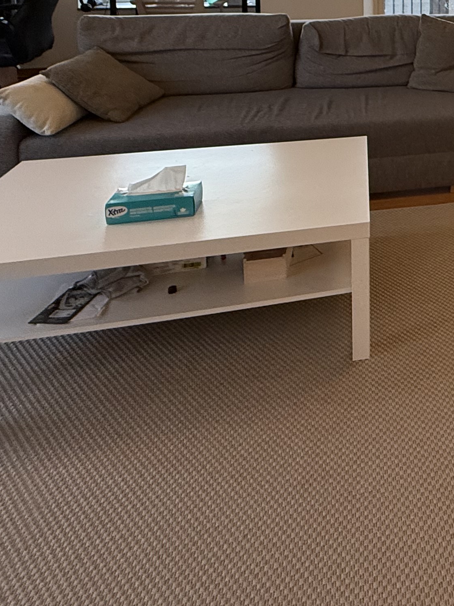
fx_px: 664
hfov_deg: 30.4
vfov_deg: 42.1
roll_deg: -1.5
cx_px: 579
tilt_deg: -6.5
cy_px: -7
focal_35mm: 38
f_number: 2.2
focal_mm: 2.22
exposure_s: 1/100
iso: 200
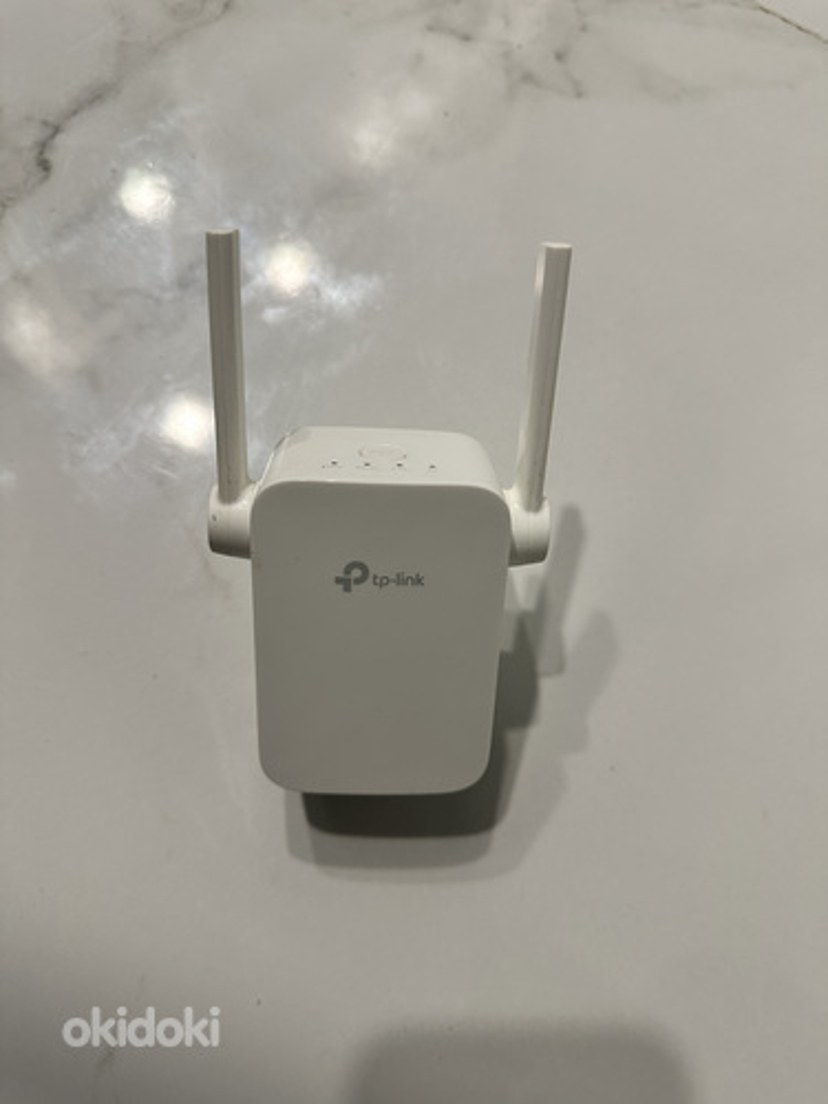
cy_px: 552
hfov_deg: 56.8
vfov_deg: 71.6
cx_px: 414
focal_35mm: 24
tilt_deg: -77.5
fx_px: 765
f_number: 1.78
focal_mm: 6.86
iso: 250
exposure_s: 1/50
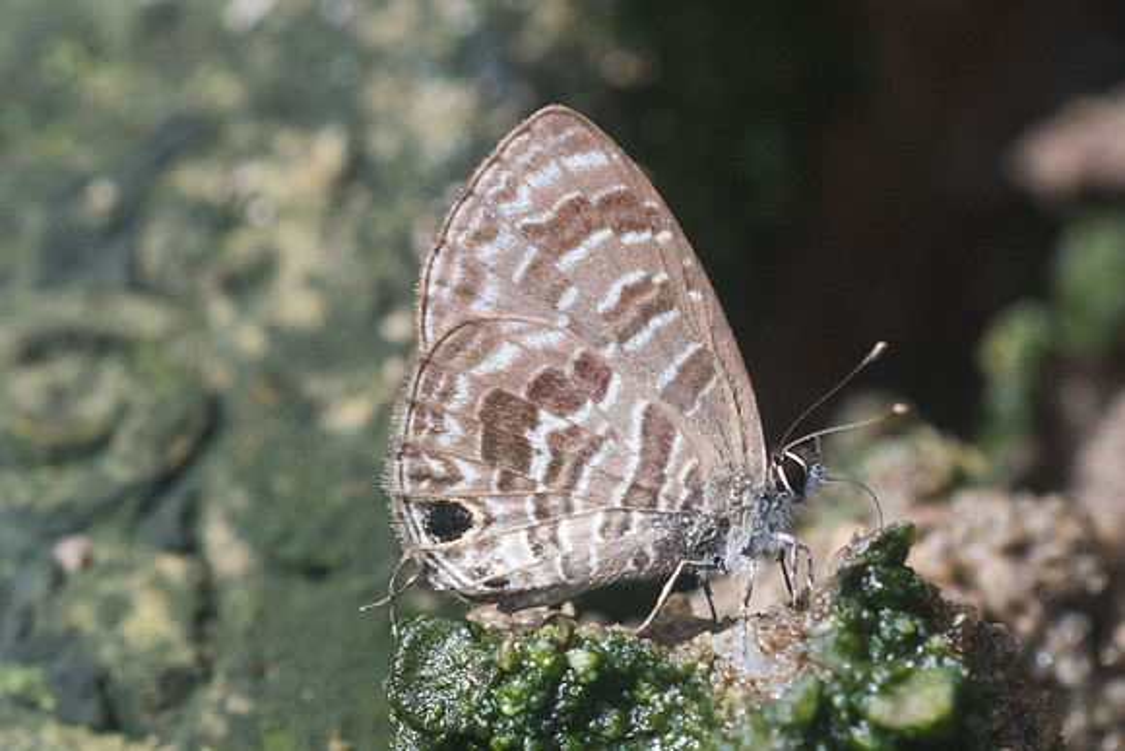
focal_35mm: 519
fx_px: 16215
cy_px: 449
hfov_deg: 4.0
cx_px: 636
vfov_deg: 2.7
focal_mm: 150
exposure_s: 1/400
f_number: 9
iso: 800
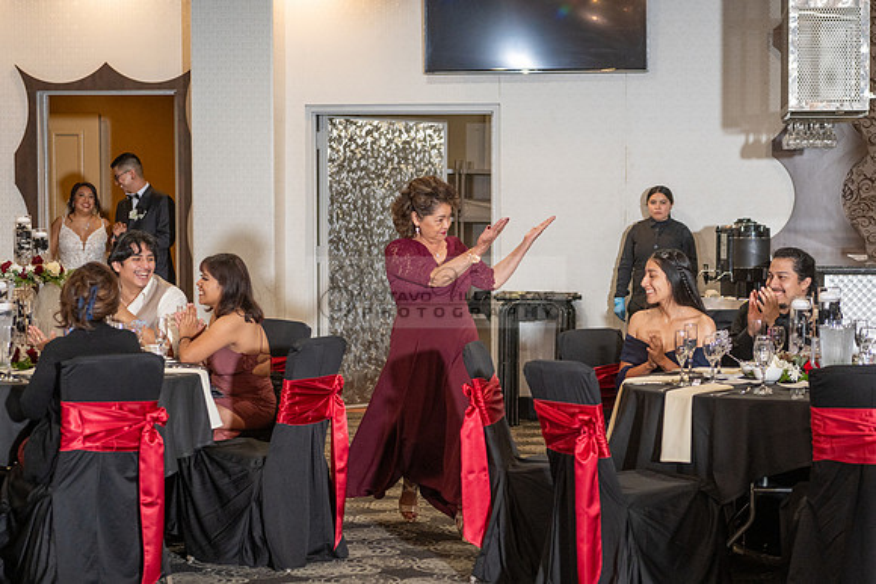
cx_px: 490
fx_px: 2188
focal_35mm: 90
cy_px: 375
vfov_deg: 15.2
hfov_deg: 22.6
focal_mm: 70
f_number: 3.2
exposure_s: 1/200
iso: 800
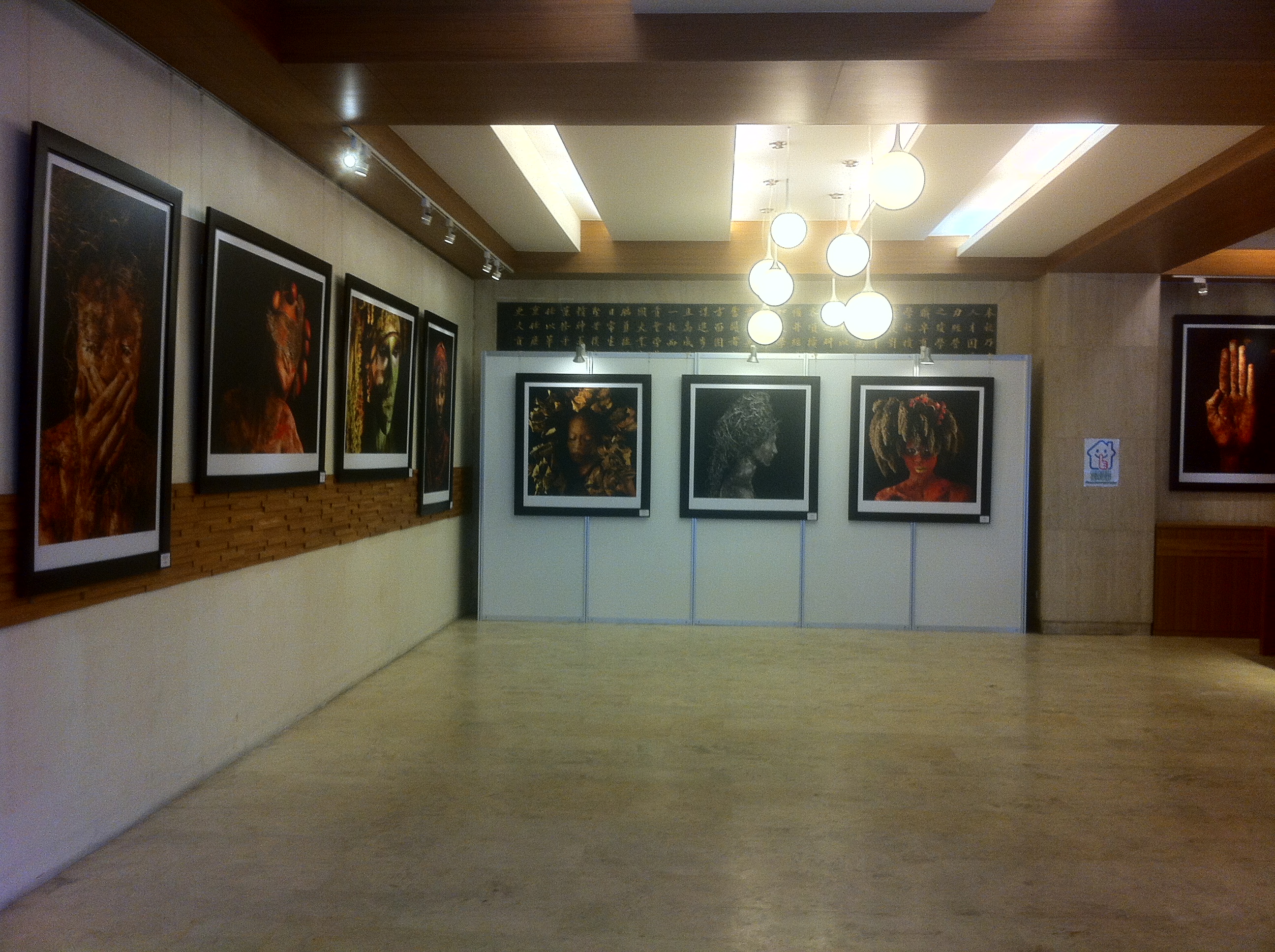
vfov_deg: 40.6
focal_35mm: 35
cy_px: 476
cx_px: 638
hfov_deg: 52.7
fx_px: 1287
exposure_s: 1/20
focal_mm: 3.85
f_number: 2.8
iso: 80
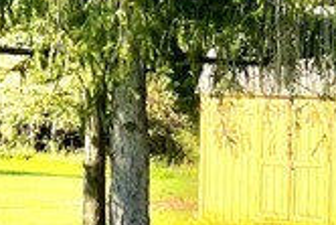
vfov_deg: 8.2
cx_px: 429
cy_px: 229
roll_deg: -2.0
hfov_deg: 12.0
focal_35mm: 167
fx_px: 1560
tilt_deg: -4.6
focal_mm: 4.2
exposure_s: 1/988
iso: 32
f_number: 1.6
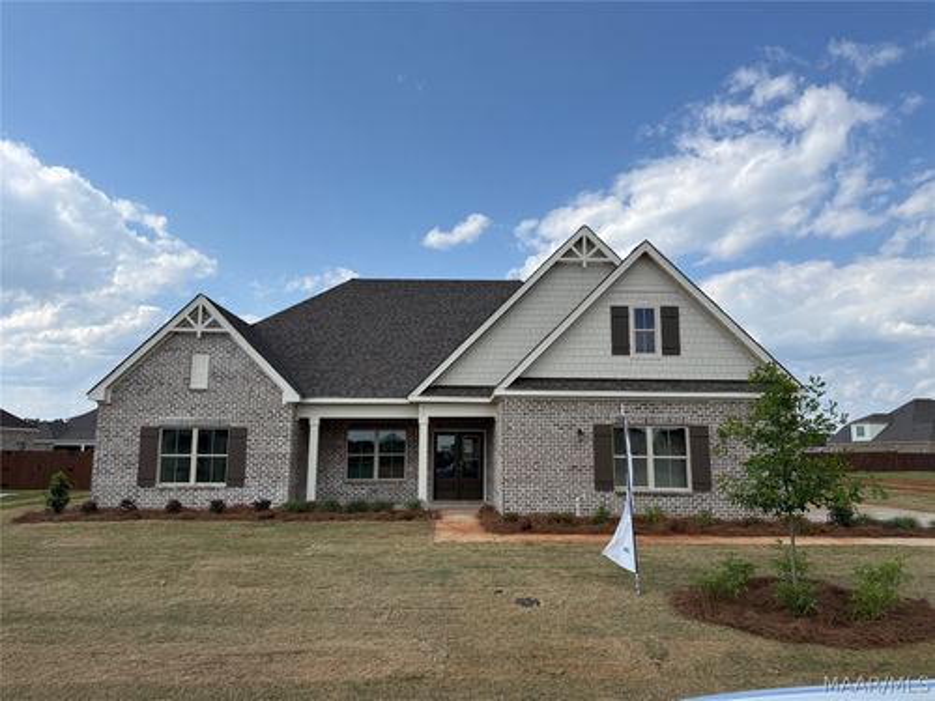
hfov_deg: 71.6
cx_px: 468
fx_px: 648
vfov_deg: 56.8
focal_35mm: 24
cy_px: 350
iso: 80
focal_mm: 6.76
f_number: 1.78
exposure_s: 1/4673
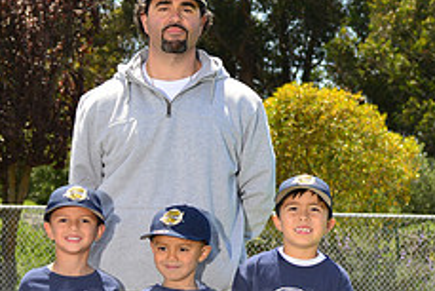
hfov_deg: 10.1
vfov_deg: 6.8
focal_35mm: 203
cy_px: 286
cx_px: 82
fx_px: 2454
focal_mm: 80
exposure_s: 1/250
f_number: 11
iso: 250
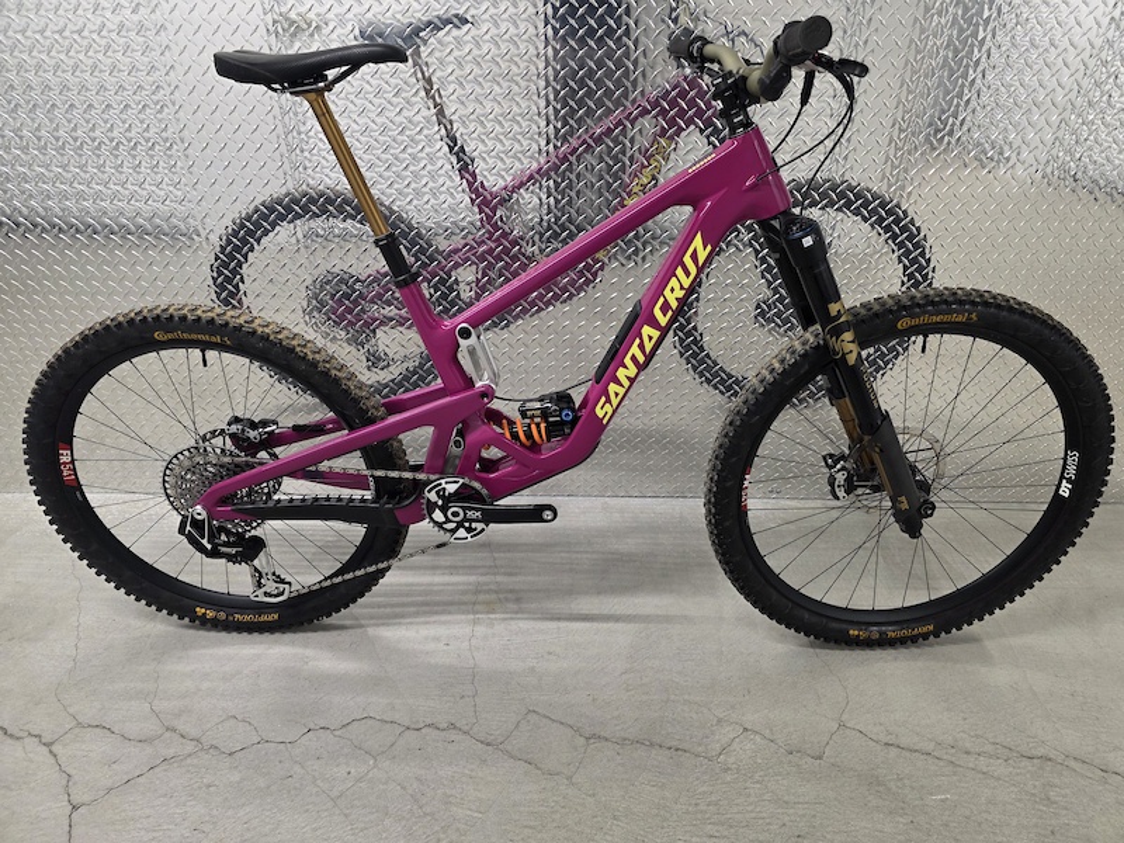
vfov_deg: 58.9
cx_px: 562
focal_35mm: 23
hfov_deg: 73.9
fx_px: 747
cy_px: 422
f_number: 1.7
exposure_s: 1/120
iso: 250
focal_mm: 6.3
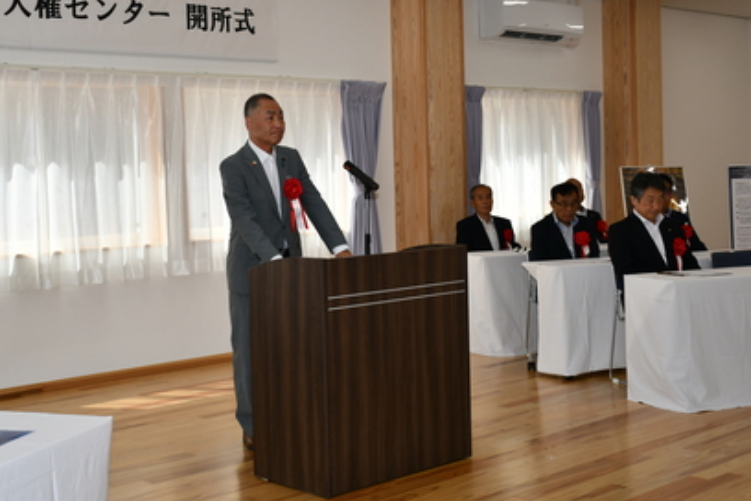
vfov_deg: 27.5
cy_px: 200
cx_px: 350
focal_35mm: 49
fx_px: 1022
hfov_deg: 40.3
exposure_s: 1/250
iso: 100
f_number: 4.5
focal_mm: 27
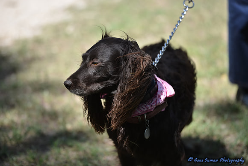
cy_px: 83
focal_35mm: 190
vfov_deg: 7.2
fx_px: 1309
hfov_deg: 10.8
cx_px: 124
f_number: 2.8
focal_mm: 190
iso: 100
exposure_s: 1/800
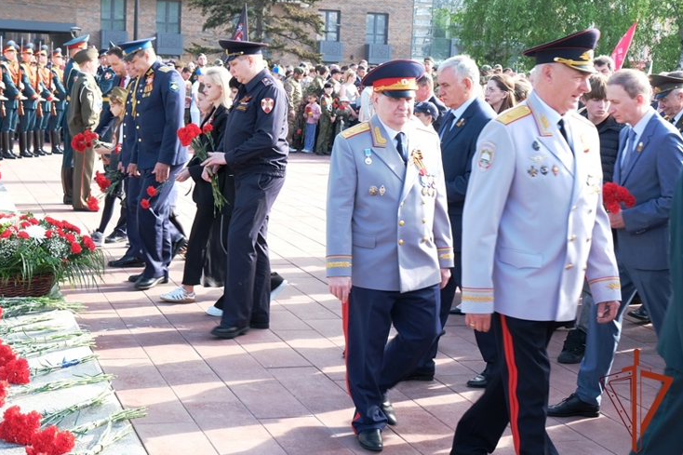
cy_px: 226
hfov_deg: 41.9
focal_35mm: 47
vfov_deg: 28.6
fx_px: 891
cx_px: 345
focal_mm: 30.8
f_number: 5
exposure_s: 1/85
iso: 160
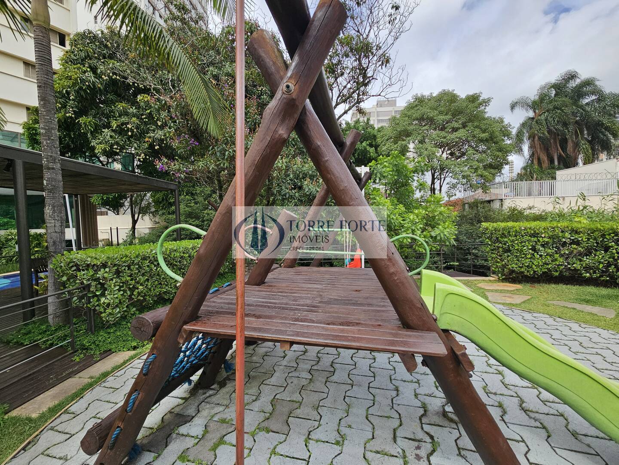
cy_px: 232
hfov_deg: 106.2
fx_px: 232
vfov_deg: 89.9
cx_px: 310
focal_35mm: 13
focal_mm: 2.2
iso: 50
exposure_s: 1/1005
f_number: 2.2
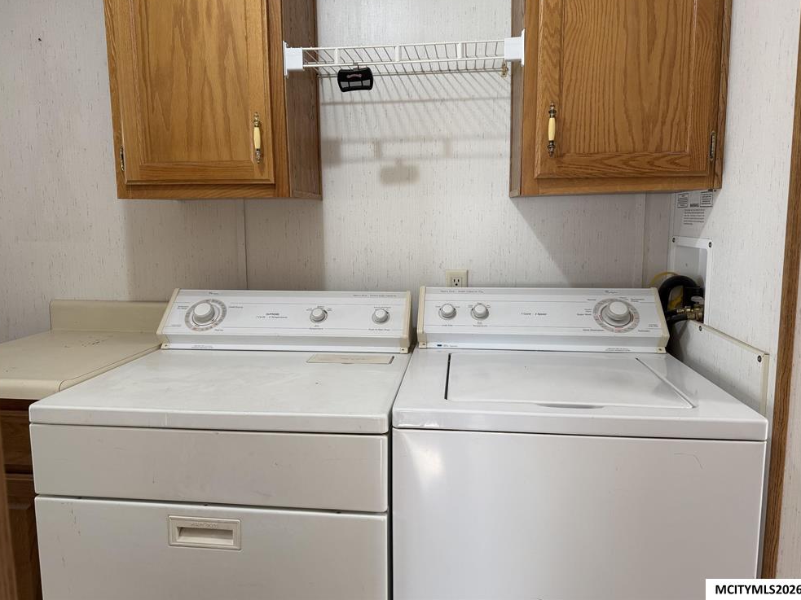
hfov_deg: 69.4
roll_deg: +0.0
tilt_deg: -7.0
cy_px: 288
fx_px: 578
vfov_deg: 54.9
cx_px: 407
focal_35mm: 25
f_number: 1.78
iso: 160
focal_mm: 6.76
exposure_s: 1/60
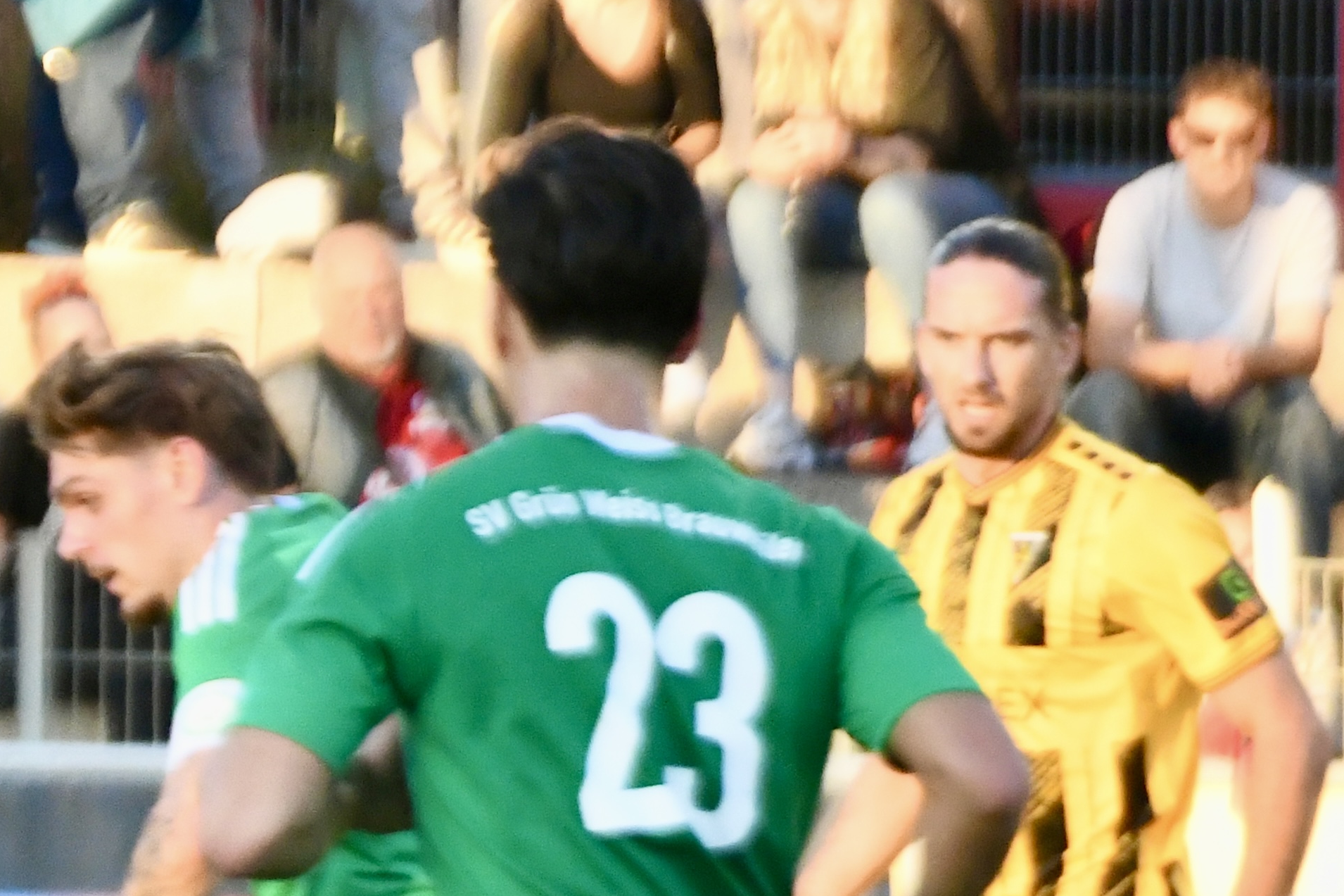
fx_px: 42665
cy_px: 1135
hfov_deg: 1.8
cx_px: -192
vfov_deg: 1.2
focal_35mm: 1143
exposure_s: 1/1000
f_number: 5.6
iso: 2500
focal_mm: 320
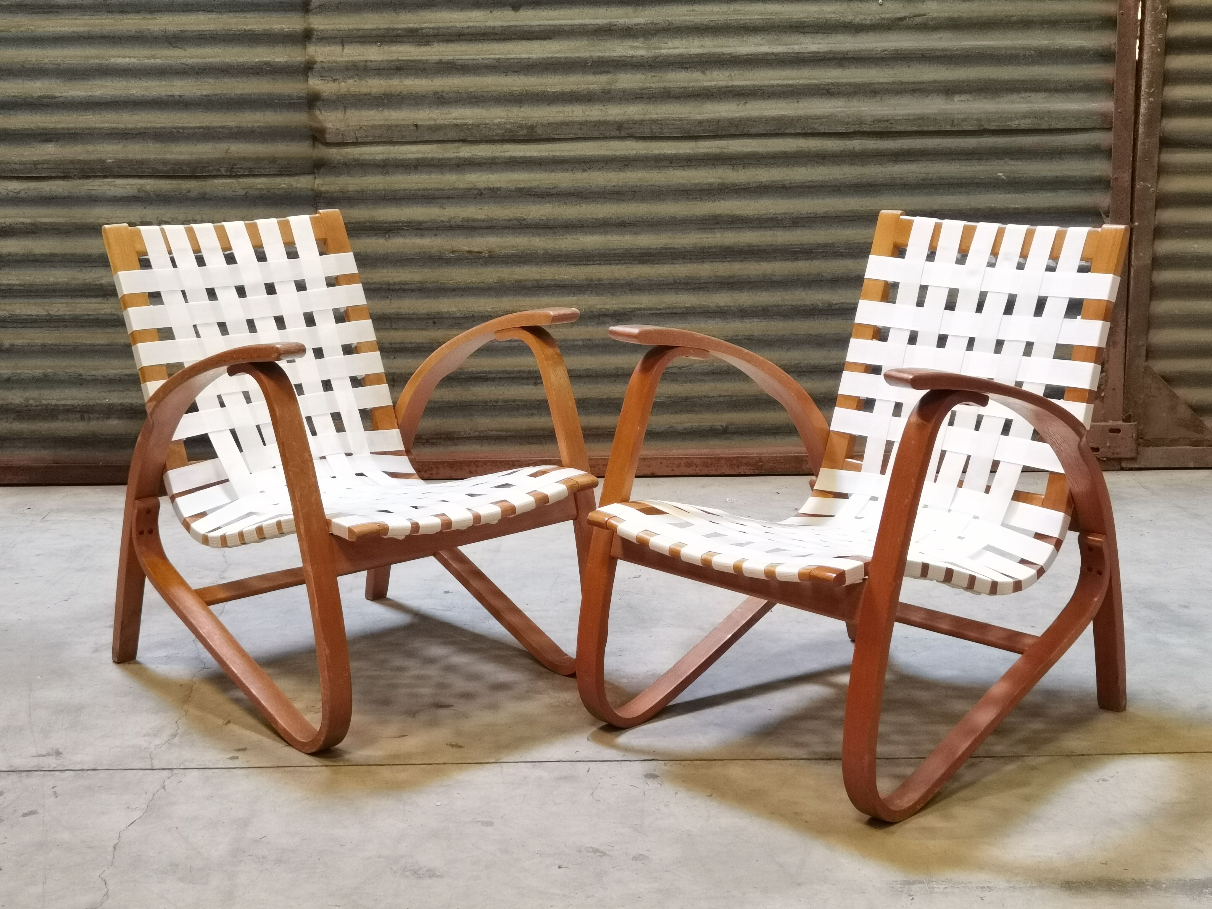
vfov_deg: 28.0
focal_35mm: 52
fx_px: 1821
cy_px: 454
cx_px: 606
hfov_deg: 36.8
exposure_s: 1/33.3
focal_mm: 6.71
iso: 320
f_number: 1.9
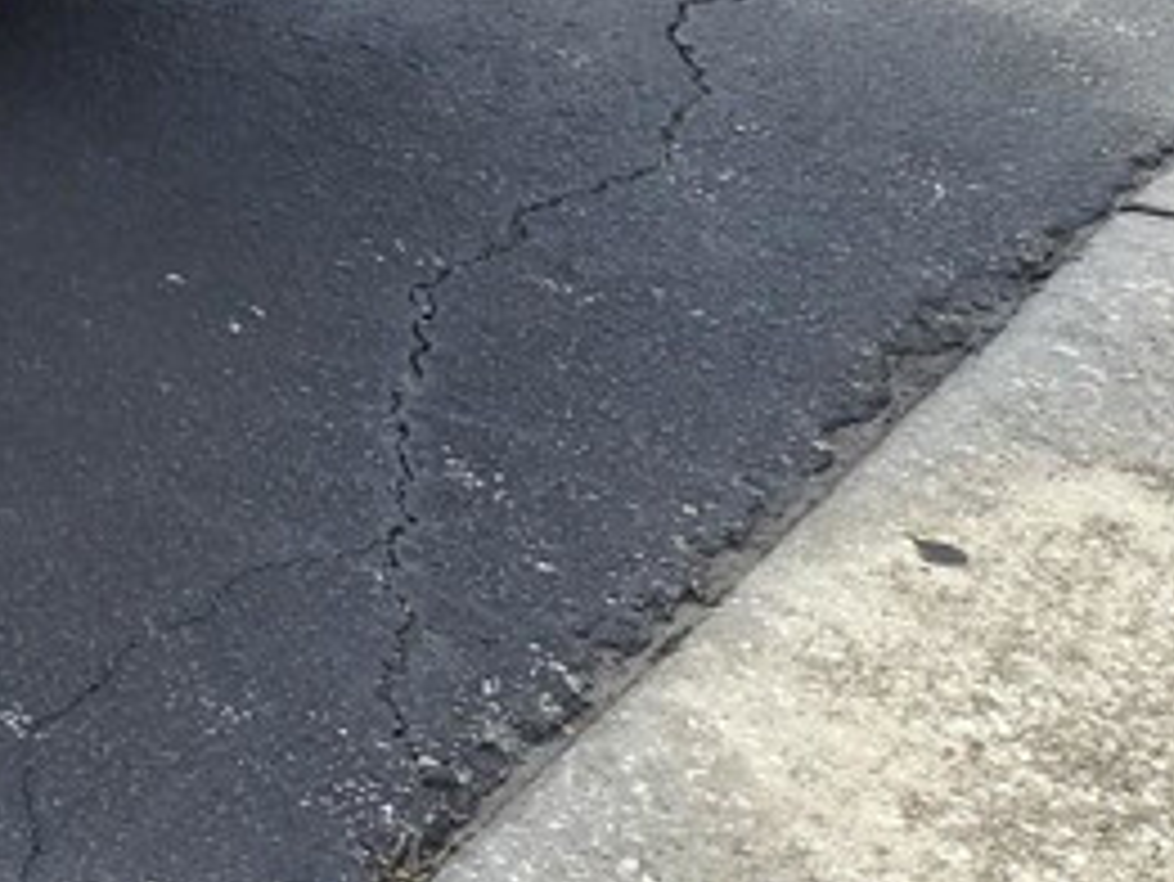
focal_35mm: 94
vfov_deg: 14.4
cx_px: -1113
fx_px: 3189
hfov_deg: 16.4
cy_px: -526
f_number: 1.8
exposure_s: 1/3824
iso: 80
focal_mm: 5.4
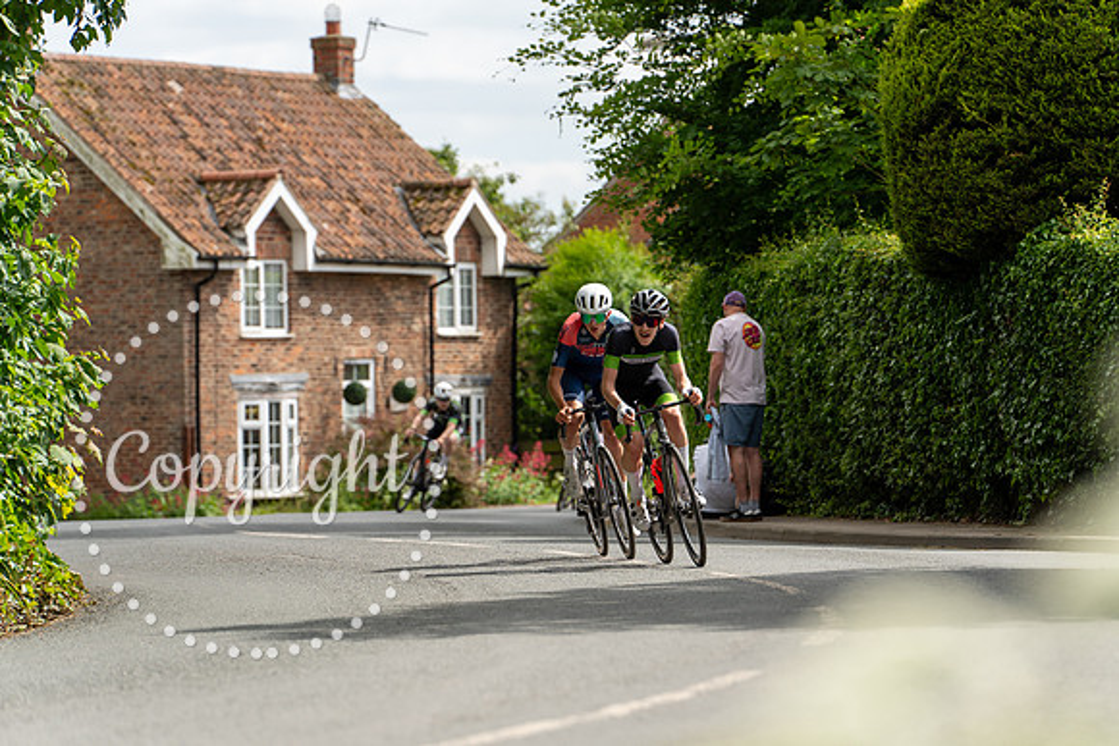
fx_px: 5192
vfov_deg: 8.2
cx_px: 560
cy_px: 373
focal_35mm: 167
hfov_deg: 12.3
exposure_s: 1/640
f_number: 4
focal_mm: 167
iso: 100
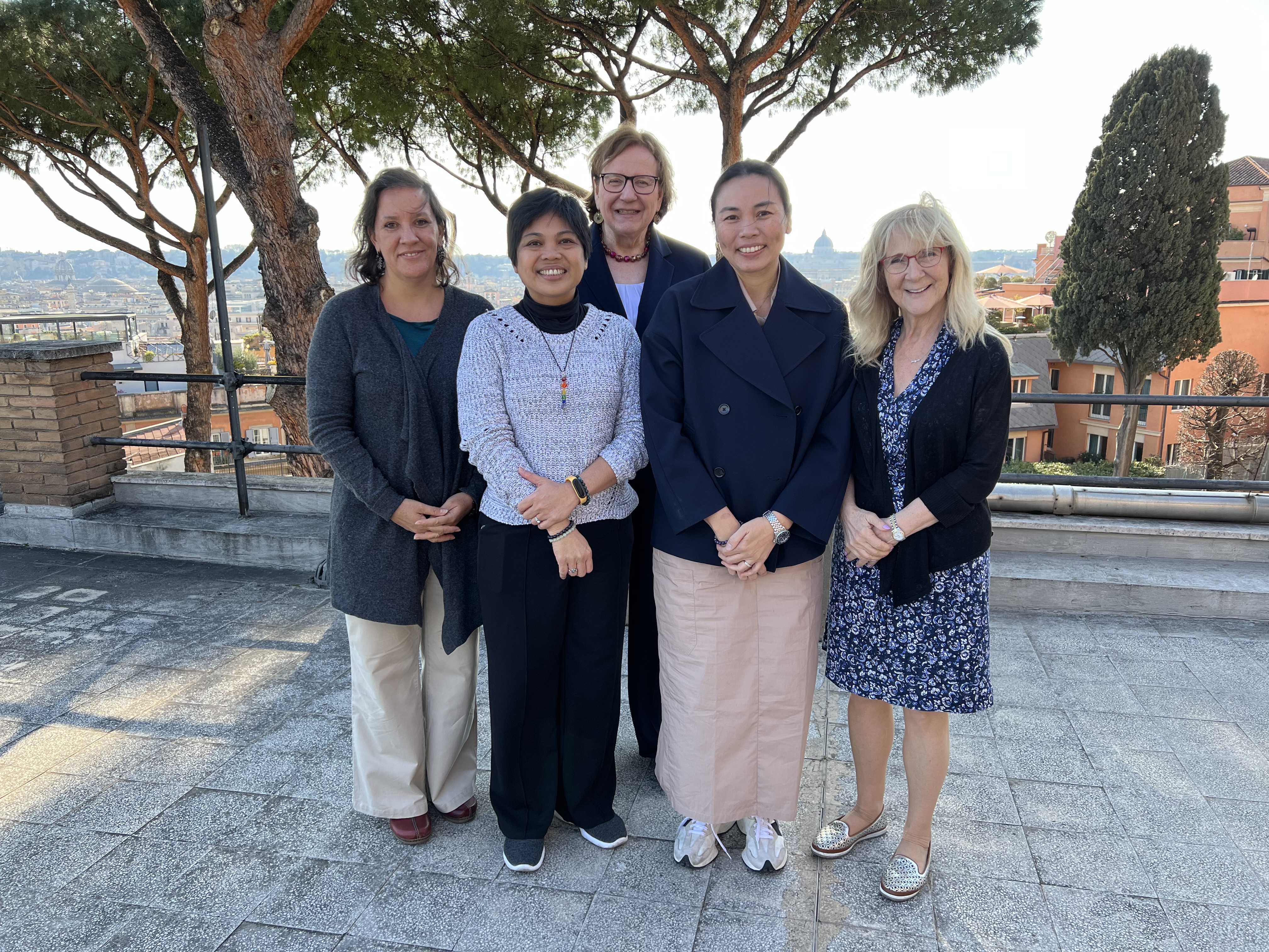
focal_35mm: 26
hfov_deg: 67.3
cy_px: 476
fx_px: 953
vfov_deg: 53.1
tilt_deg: -13.9
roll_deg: +0.1
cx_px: 634
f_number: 1.5
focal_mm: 5.7
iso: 50
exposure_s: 1/827
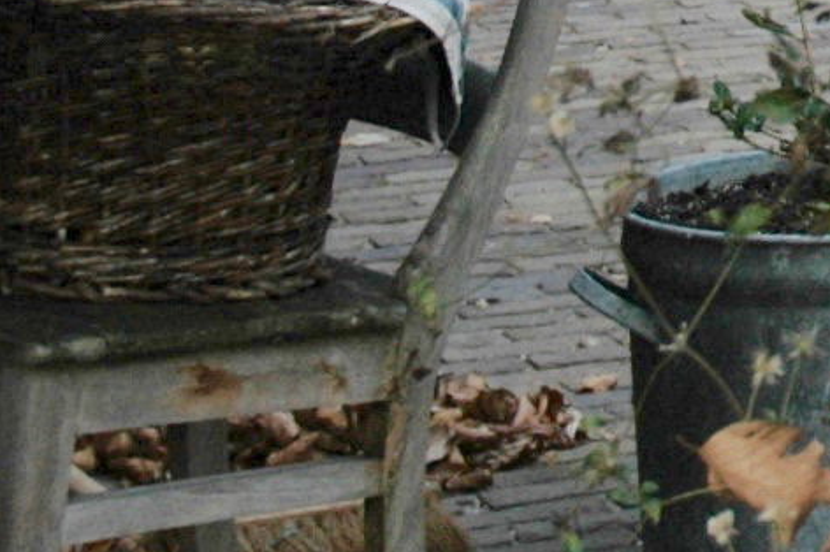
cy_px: -1050
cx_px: 2249
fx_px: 5948
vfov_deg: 5.1
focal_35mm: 258
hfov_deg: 7.3
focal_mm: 27
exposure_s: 1/500
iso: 200
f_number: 4.5
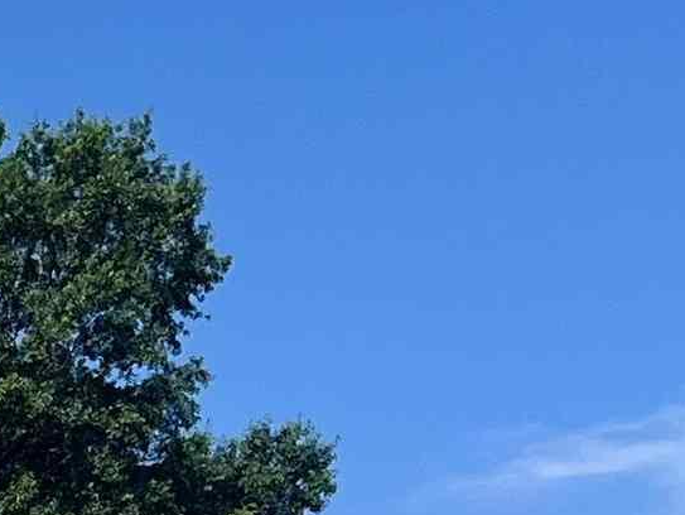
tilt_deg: -2.3
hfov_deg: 11.6
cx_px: -825
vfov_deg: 8.9
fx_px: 2911
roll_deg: +0.1
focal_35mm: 147
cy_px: 1330
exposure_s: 1/5319
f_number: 1.6
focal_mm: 5.1
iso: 50
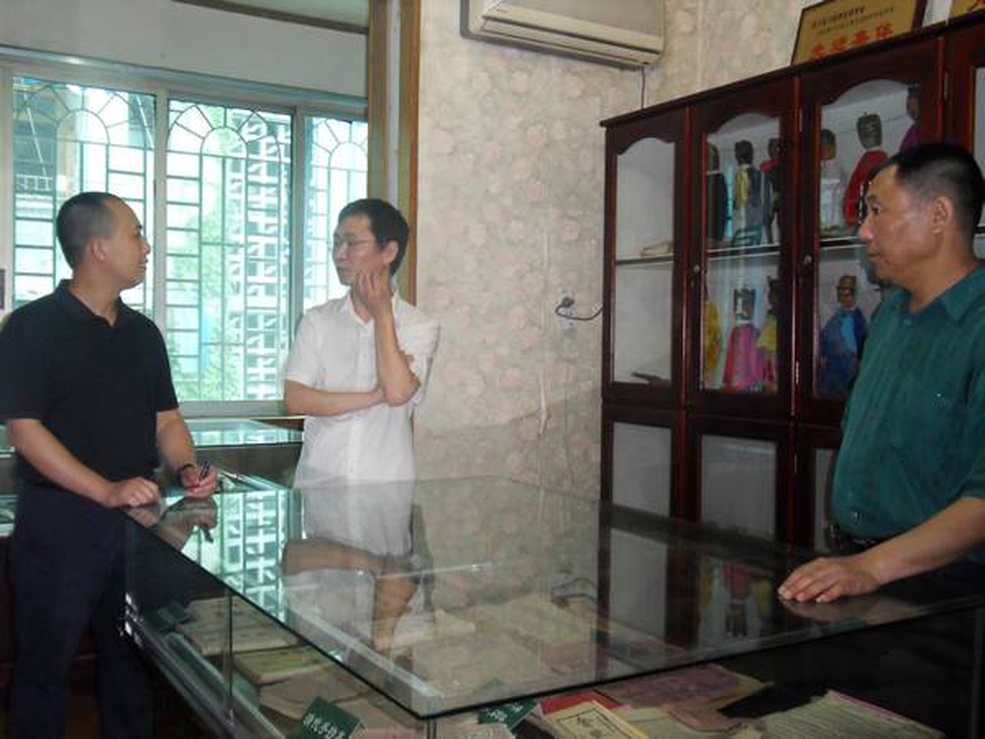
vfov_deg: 39.7
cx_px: 492
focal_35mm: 36
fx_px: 1024
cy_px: 370
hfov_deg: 51.4
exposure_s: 1/45
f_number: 3.9
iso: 400
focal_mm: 6.3
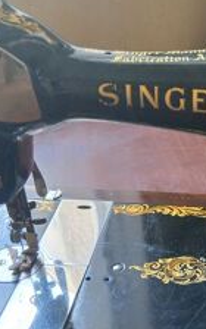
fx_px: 530
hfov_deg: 20.5
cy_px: 222
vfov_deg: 34.2
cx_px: 250
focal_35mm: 59
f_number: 1.8
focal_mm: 3.98
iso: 160
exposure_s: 1/50
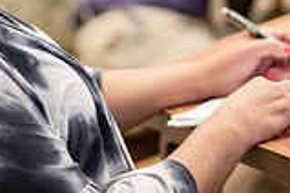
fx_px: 1466
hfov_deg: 11.3
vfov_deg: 7.5
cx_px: 55
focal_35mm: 182
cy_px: -63
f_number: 1.8
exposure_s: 1/200
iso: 640
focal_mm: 50
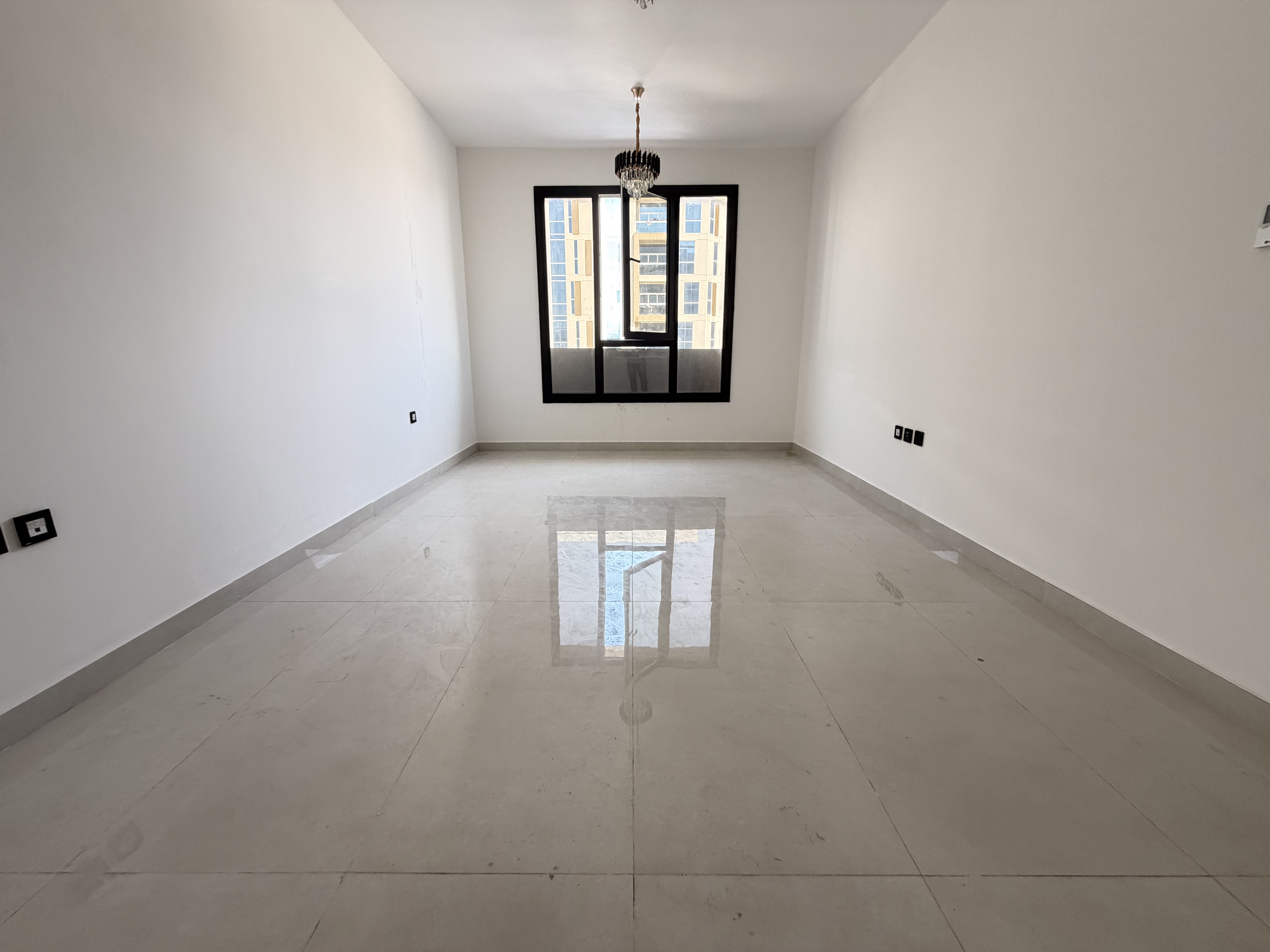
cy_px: 476
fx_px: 514
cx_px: 635
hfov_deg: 102.1
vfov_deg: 85.7
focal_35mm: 14
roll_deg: +0.0
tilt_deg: -13.3
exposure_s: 1/121
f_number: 2.2
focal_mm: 2.22
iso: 200
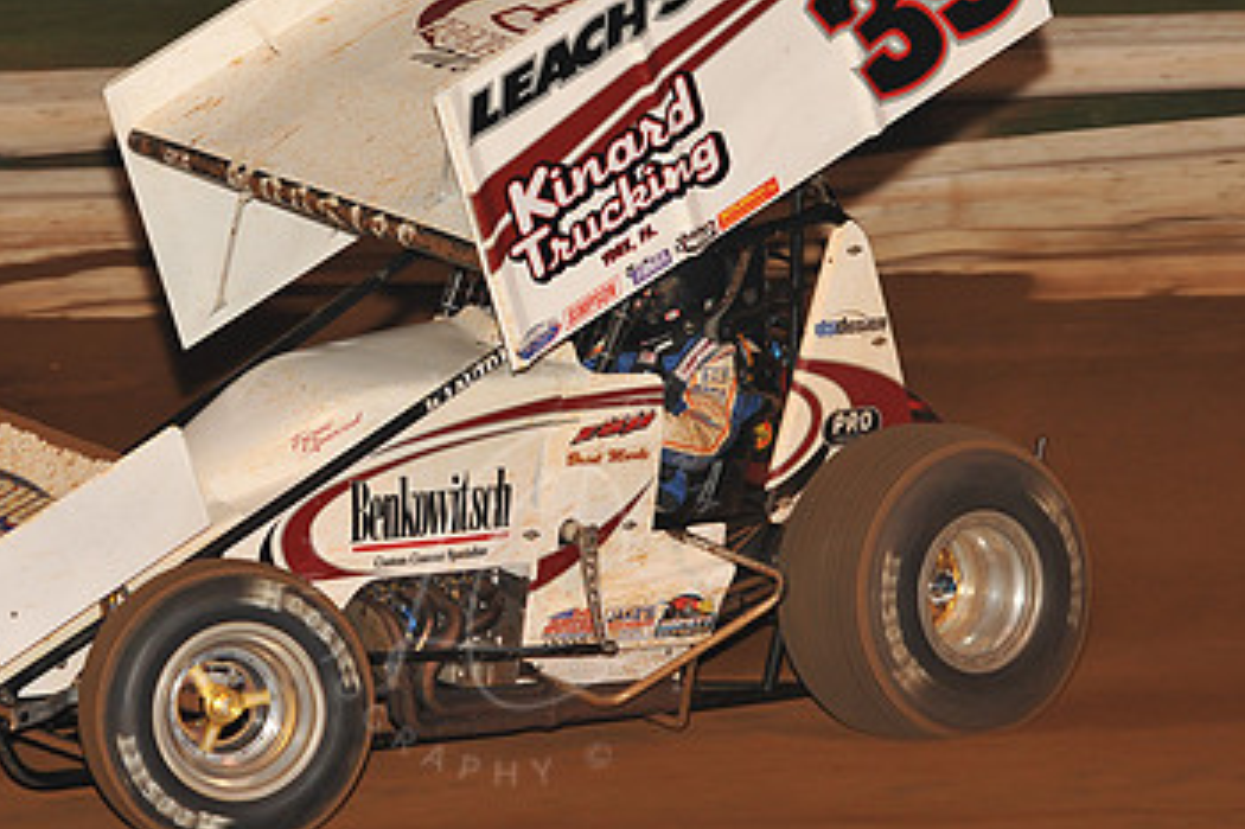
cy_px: 242
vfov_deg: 5.3
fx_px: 8883
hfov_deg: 8.0
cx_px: 512
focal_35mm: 257
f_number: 6.3
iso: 800
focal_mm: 155
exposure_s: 1/250
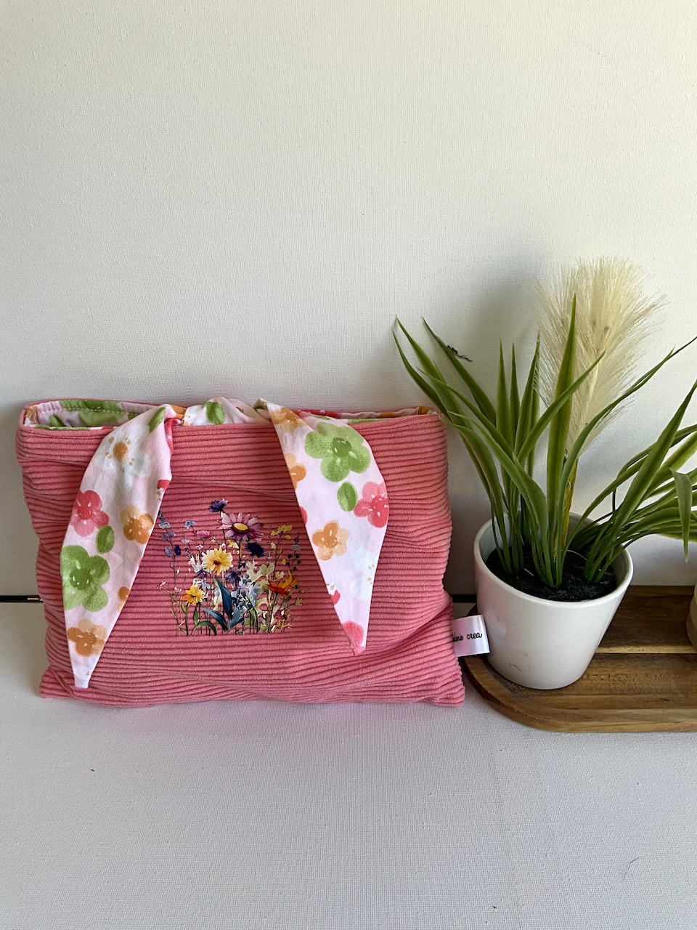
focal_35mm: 29
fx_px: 779
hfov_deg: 48.2
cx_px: 348
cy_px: 465
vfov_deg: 61.7
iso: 20
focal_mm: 3
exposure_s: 1/100
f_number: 1.8
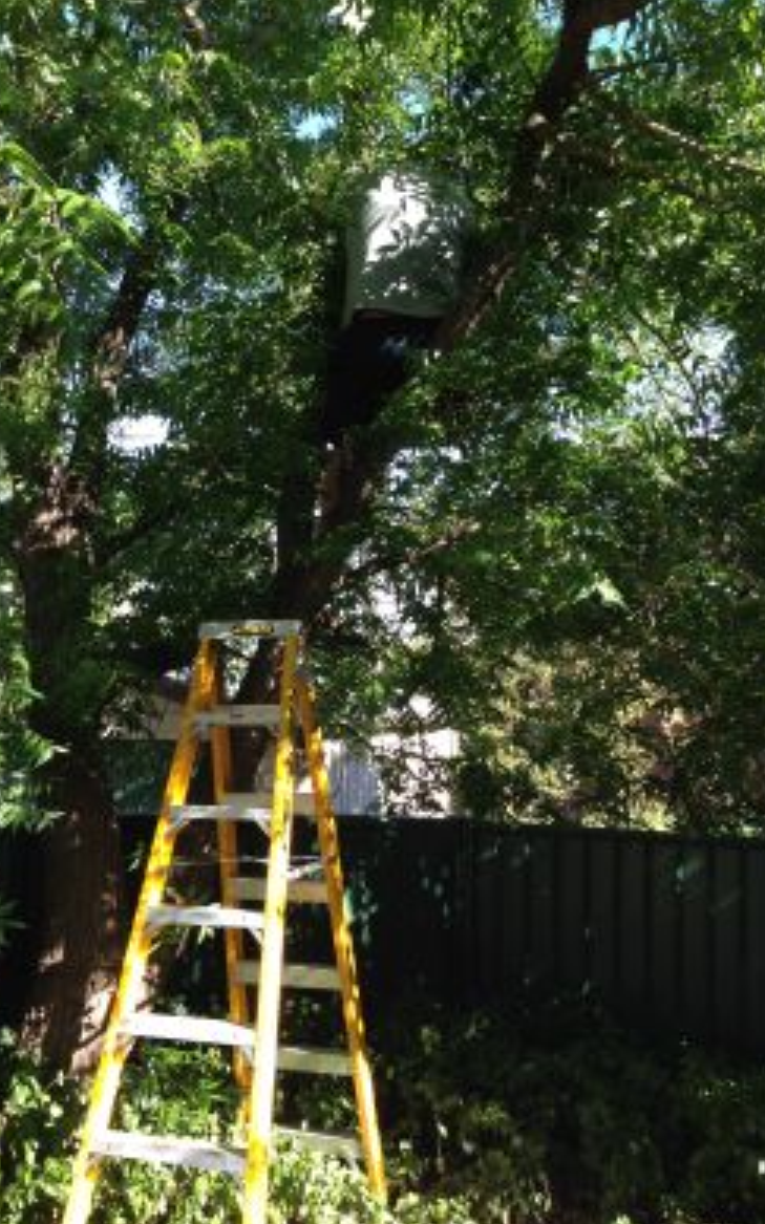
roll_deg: -0.6
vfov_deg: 54.0
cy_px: 601
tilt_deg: +6.0
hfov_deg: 35.2
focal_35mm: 36
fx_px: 1201
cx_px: 321
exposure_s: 1/201
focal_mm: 4.12
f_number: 2.4
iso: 50
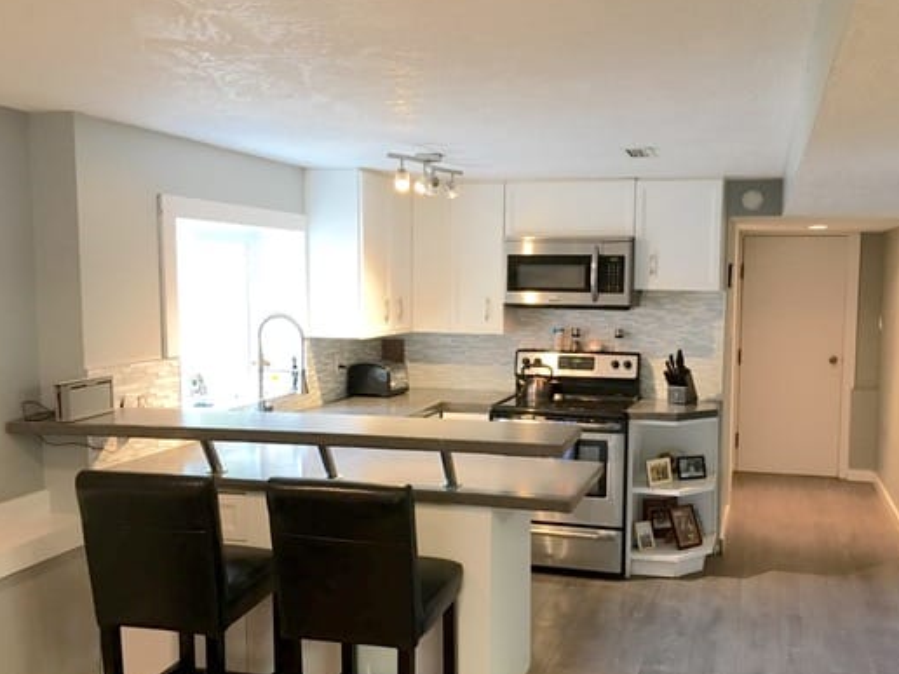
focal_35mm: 36
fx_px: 935
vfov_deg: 39.6
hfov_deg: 51.1
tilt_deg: -5.2
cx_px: 521
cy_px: 366
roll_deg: -0.5
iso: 160
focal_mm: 4.15
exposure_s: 1/30
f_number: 2.2
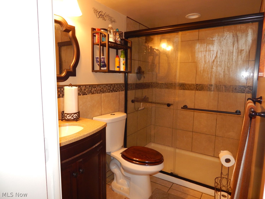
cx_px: 132
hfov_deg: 73.9
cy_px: 100
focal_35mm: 23
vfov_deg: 58.9
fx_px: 176
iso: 200
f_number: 3
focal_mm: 4
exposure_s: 1/30
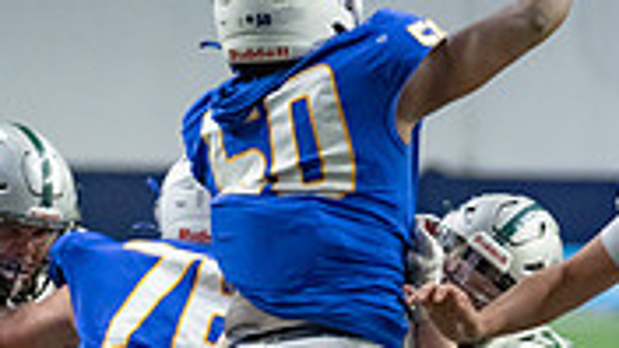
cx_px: 863
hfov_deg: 4.5
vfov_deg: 2.5
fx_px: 7911
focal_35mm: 482
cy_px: 643
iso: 3200
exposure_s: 1/800
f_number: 2.8
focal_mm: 133
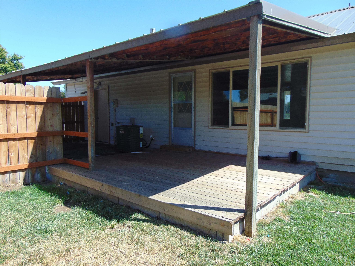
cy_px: 133
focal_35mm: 25
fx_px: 256
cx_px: 178
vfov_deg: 54.9
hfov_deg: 69.4
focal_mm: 4.5
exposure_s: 1/500
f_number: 3
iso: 80
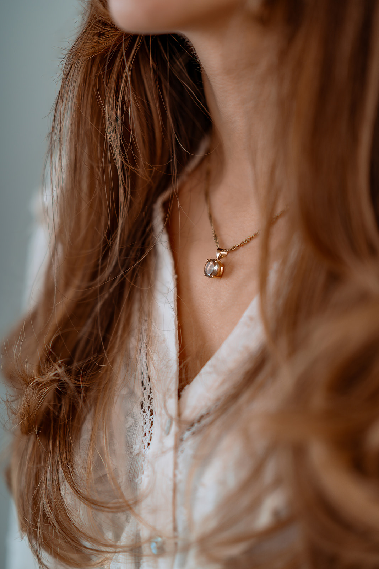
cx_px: 190
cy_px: 284
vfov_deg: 23.9
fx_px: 1342
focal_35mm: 85
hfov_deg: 16.1
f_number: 1.4
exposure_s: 1/250
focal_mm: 85
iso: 100
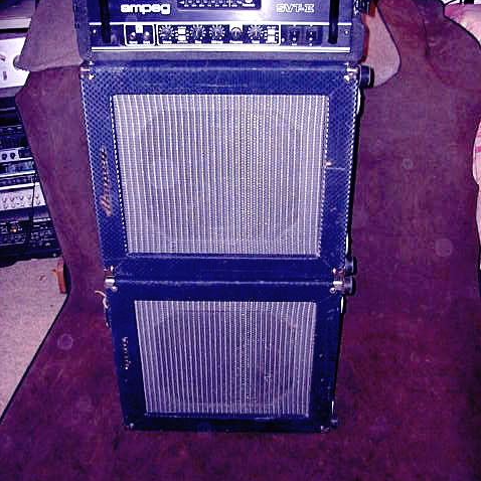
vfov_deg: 37.4
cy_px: 184
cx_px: 240
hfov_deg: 37.6
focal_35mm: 45
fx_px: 707
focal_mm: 5.8
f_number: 2.8
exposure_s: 1/60.1
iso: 214
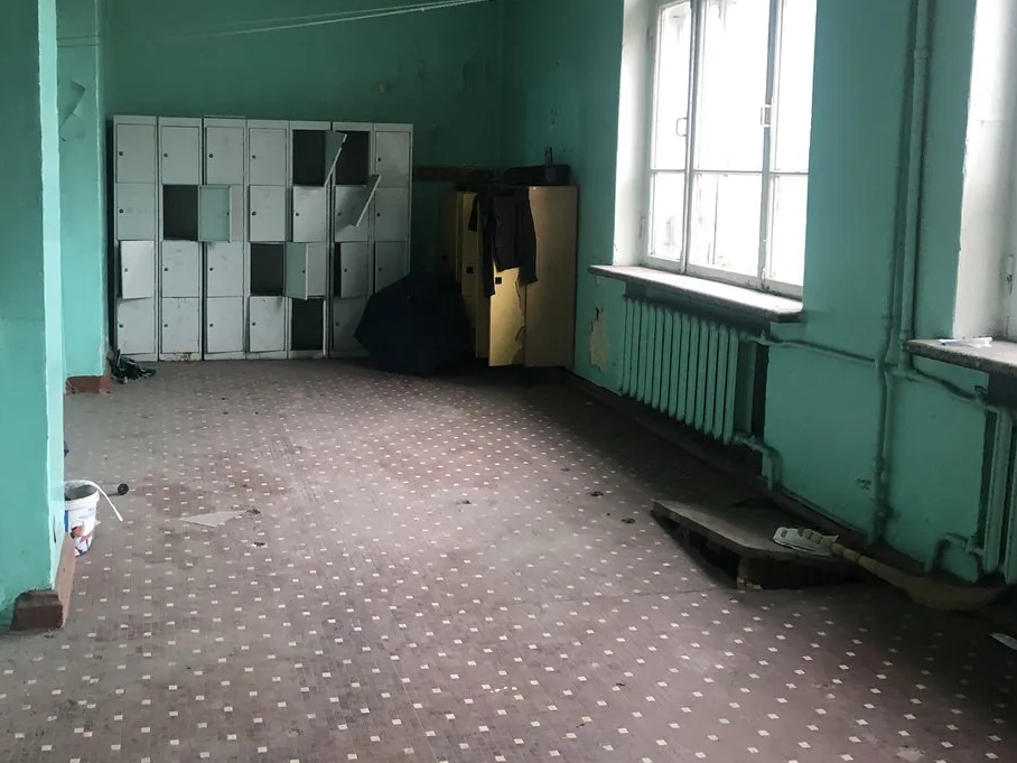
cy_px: 300
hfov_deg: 49.6
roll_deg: +0.1
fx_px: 1087
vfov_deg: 38.5
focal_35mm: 37
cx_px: 379
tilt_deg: -8.7
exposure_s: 1/15
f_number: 1.8
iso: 80
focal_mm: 4
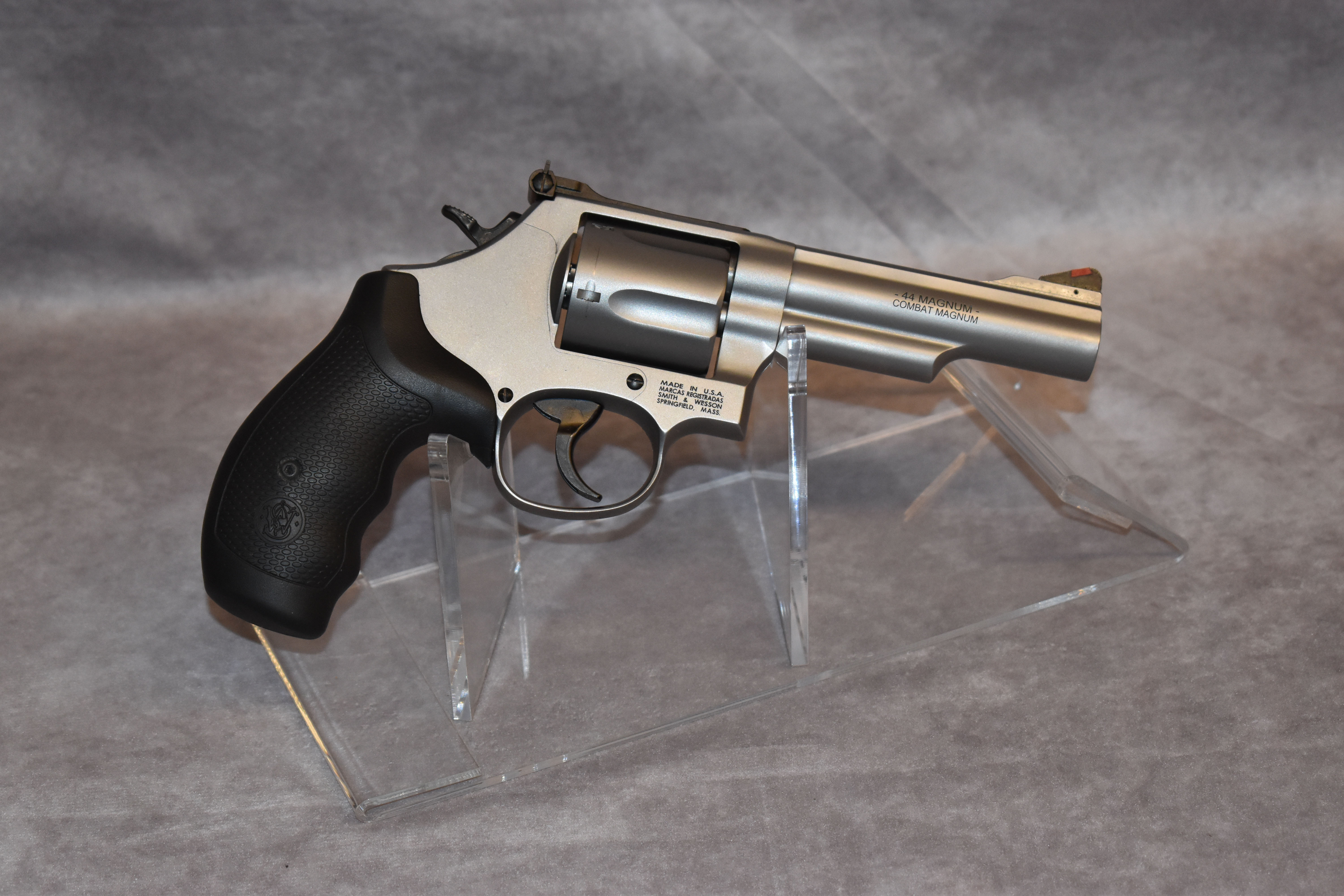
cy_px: 448
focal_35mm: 82
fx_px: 3080
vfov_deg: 16.6
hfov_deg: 24.6
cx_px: 672
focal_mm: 55
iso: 1250
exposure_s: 1/200
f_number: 5.6
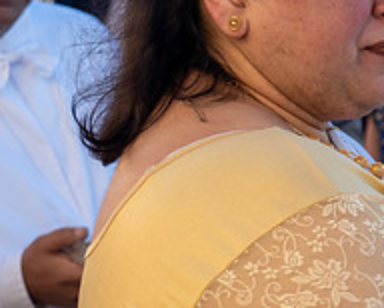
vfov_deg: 15.6
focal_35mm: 99
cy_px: 157
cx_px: 572
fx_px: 1126
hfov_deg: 17.4
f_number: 4
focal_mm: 35
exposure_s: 1/1000
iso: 640
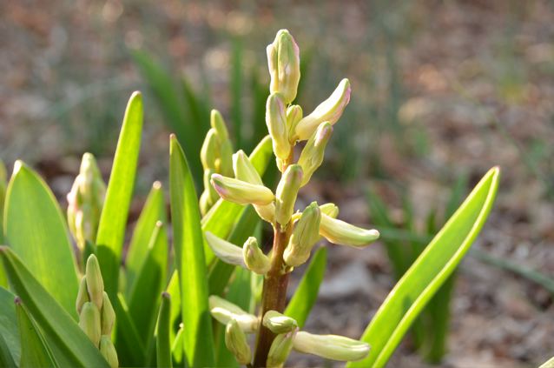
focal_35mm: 78
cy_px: 184
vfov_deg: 17.4
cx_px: 277
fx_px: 1198
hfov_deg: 26.0
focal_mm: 52
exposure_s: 1/250
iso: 1000
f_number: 8
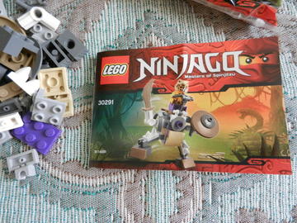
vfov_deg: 54.9
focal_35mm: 25
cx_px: 148
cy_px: 112
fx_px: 214
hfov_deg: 69.4
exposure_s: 1/30
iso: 640
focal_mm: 4.5
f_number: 3.5
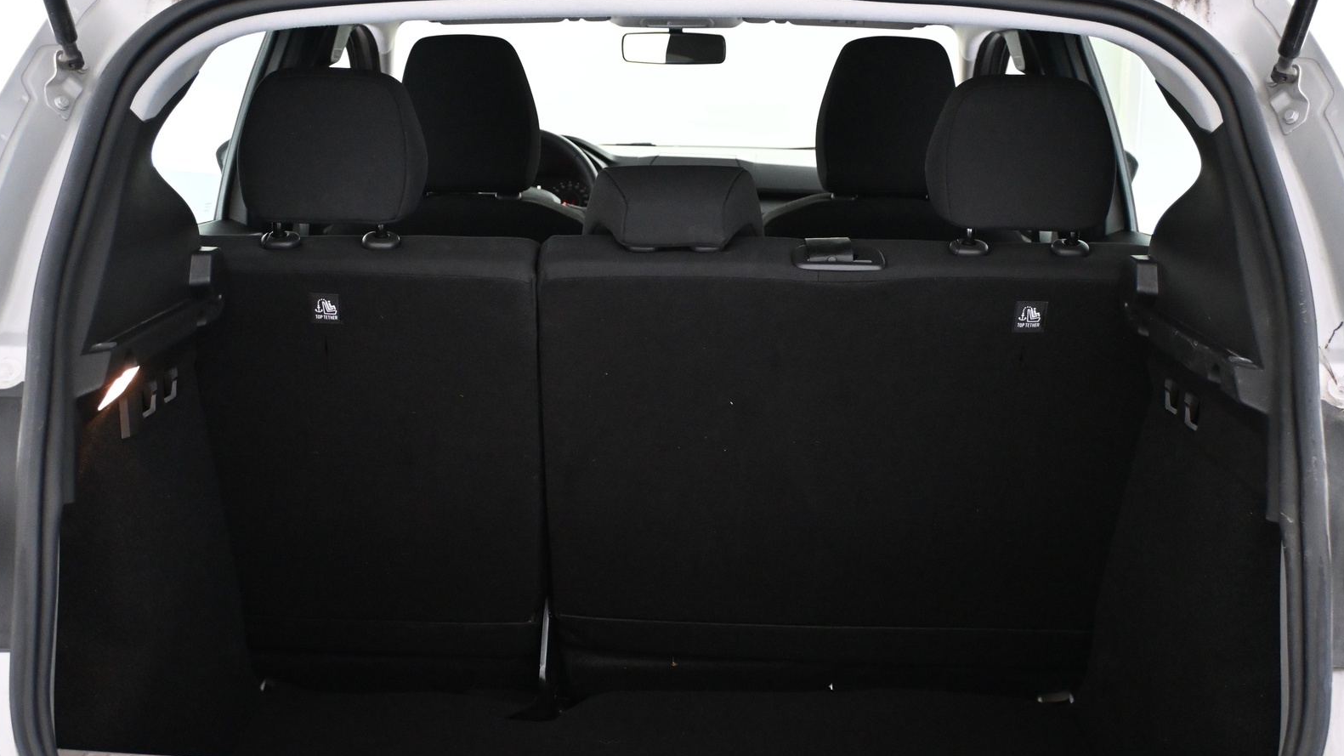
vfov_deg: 26.9
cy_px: 414
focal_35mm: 44
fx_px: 1577
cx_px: 662
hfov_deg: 46.1
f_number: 4.5
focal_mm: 27.5
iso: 4500
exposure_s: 1/60
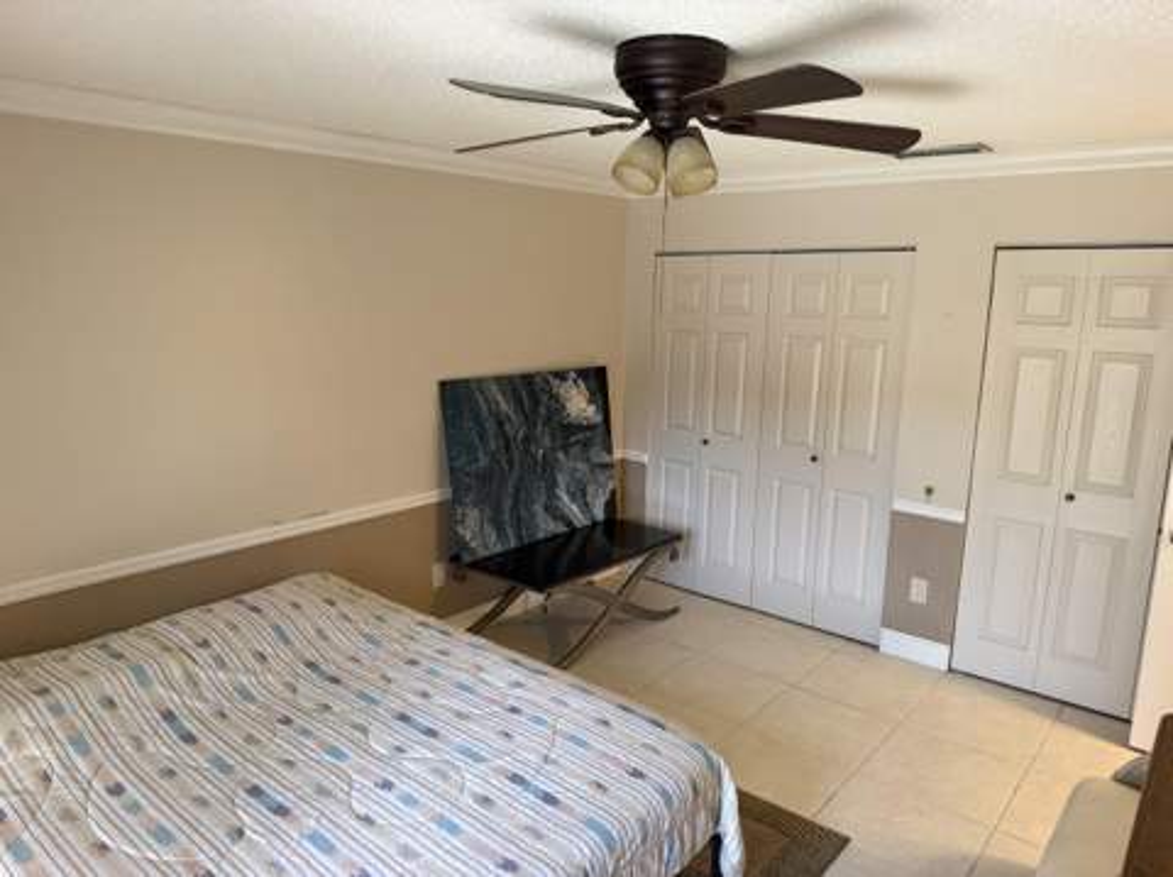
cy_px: 438
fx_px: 812
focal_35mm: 24
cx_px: 586
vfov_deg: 56.7
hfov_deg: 71.7
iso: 400
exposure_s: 1/60
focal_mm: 6.76
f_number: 1.78
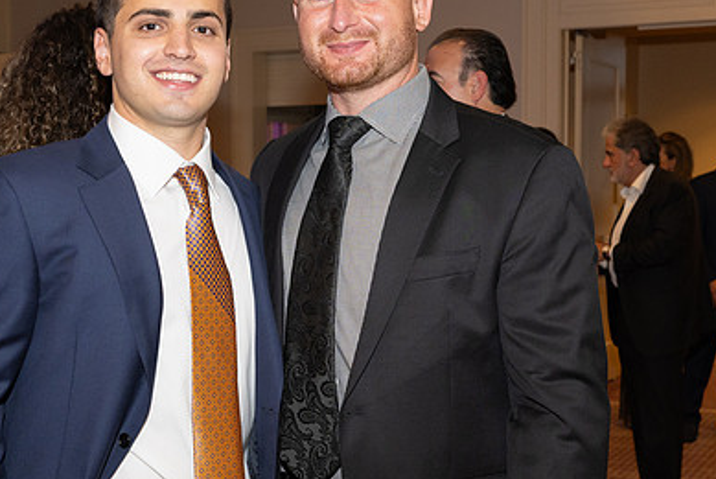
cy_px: 268
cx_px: 371
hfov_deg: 32.4
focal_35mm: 62
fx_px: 1234
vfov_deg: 21.9
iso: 800
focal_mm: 28.5
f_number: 5.6
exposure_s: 1/100
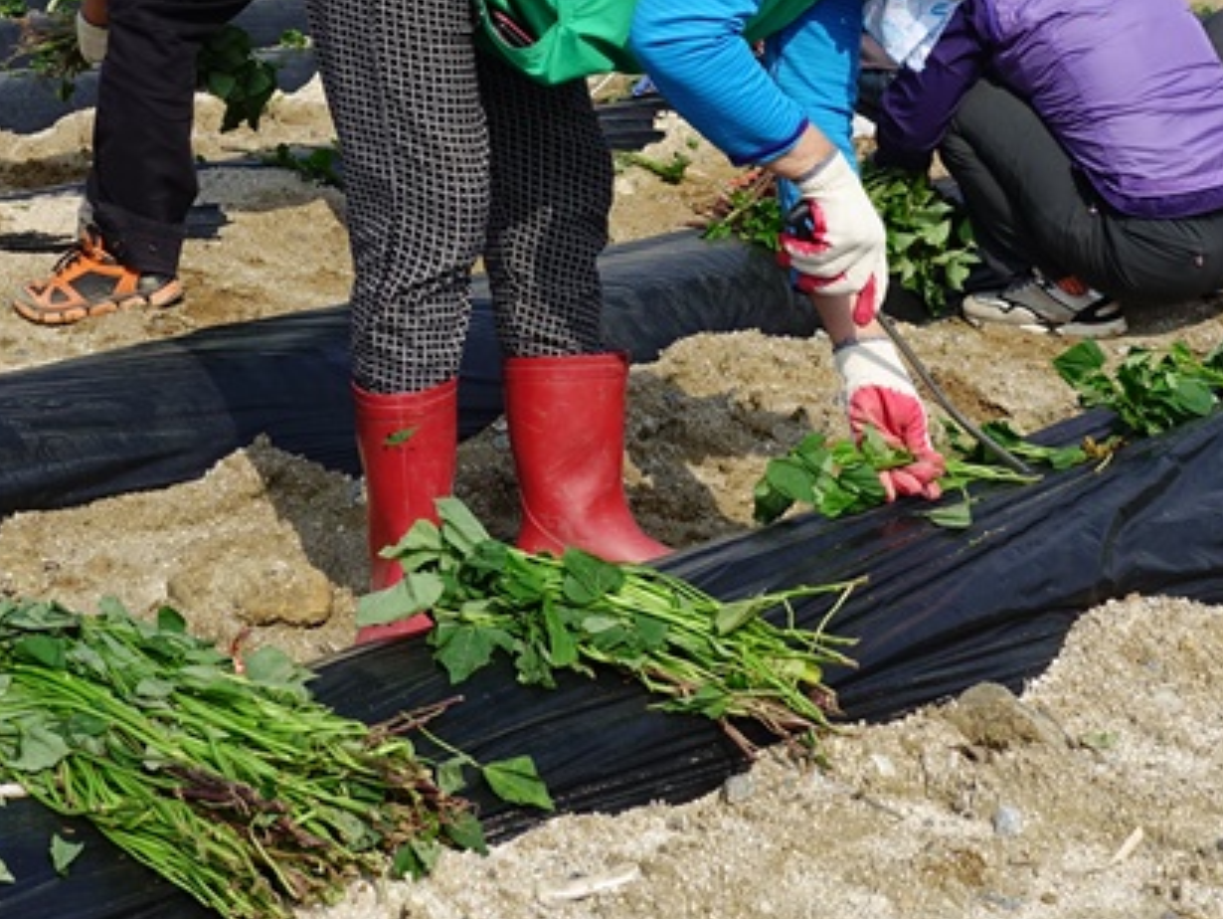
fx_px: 2651
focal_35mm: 75
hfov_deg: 25.9
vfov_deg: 19.3
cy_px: 70
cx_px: 462
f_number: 5.6
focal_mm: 11.69
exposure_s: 1/640
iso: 125
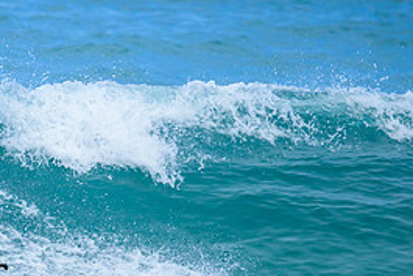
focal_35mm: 2408
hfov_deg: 0.9
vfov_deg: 0.6
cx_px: -24
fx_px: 27639
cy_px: 162
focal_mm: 800
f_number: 6.3
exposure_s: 1/3200
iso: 720
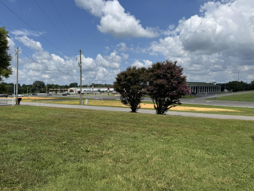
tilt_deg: -3.3
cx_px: 127
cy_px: 96
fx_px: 176
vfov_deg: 56.8
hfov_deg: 71.6
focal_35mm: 24
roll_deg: -0.4
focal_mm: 6.76
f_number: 1.78
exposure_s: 1/7092
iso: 80
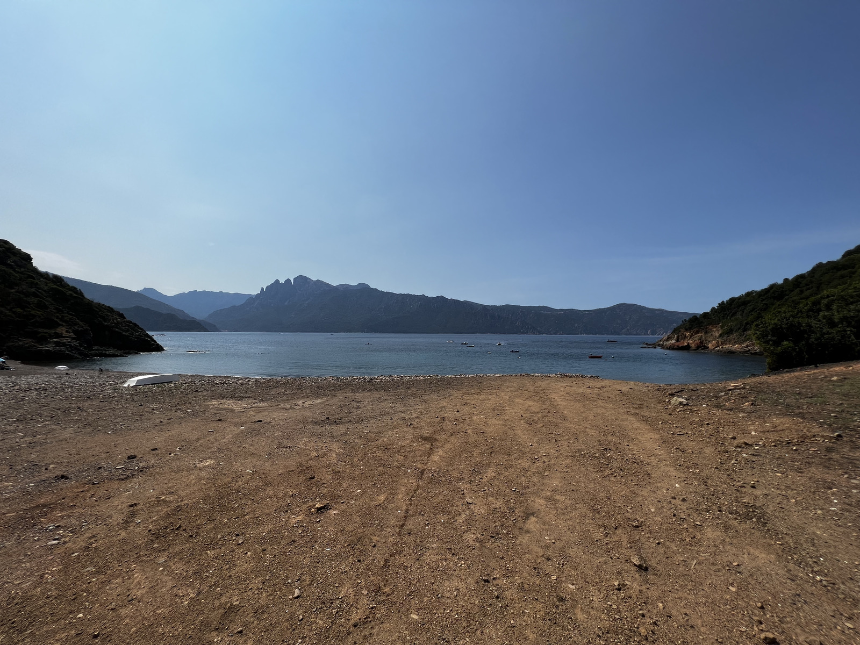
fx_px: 323
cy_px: 322
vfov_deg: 89.9
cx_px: 430
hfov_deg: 106.2
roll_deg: -0.4
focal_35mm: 13
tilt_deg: +2.5
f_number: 1.8
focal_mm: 1.57
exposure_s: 1/3650
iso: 32
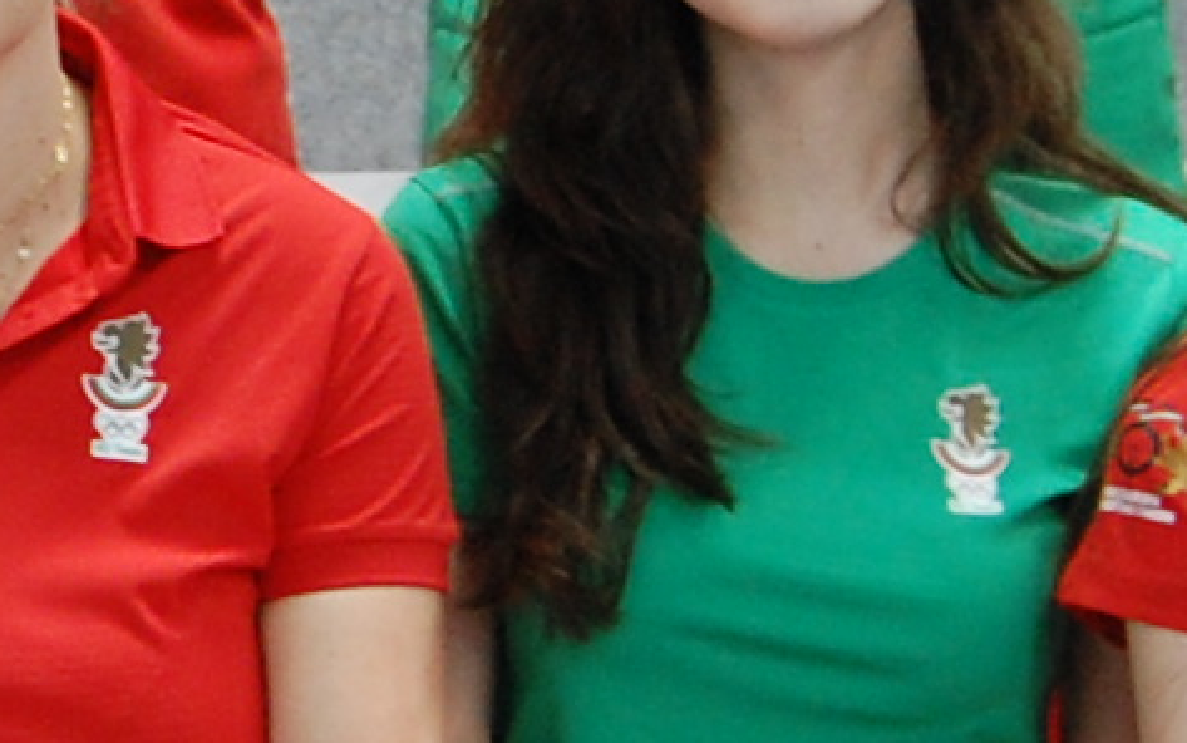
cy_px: 464
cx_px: -369
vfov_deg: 5.6
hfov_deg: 8.9
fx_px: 7540
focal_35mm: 233
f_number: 4
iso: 800
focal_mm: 24
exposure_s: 1/60
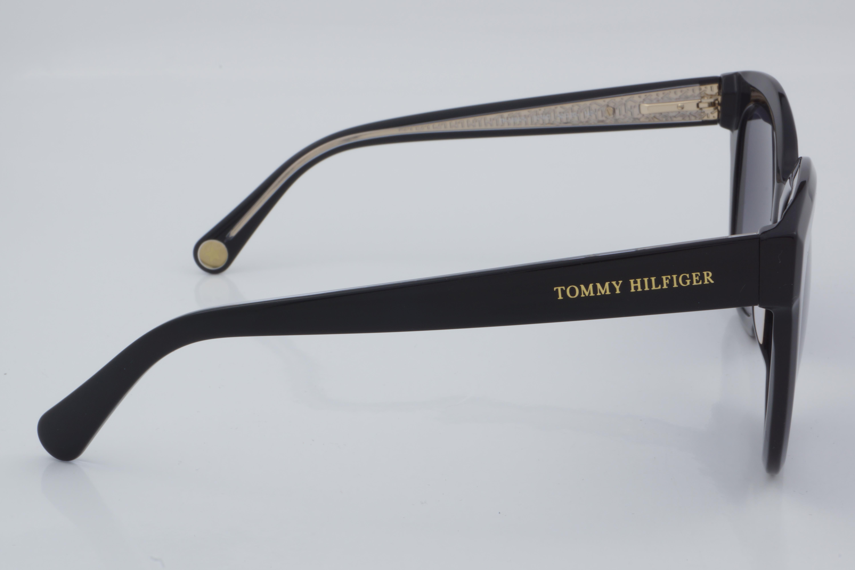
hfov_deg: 27.0
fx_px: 1781
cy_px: 285
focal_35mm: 75
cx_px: 428
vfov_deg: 18.2
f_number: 32
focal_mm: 50
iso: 100
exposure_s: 1/4
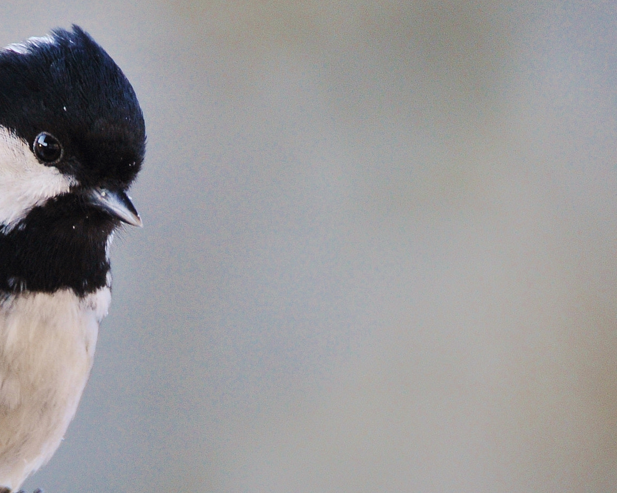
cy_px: 192
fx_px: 27462
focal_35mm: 1504
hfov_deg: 1.3
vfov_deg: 1.0
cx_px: 157
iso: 400
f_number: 6.3
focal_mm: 600
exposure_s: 1/60
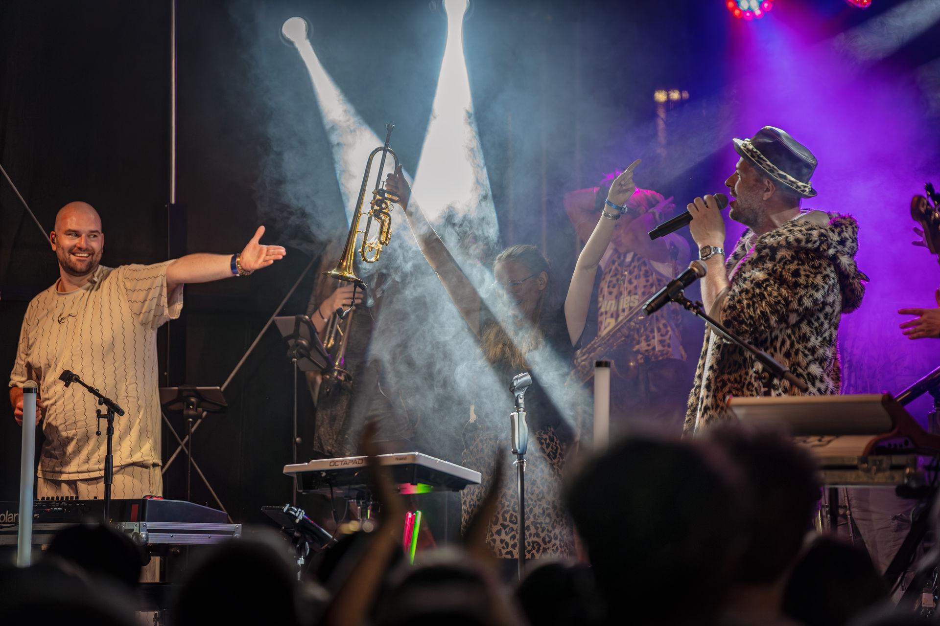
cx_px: 470
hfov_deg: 15.5
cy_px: 313
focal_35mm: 132
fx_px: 3446
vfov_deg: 10.4
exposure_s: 1/160
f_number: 2.8
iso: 800
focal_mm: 132
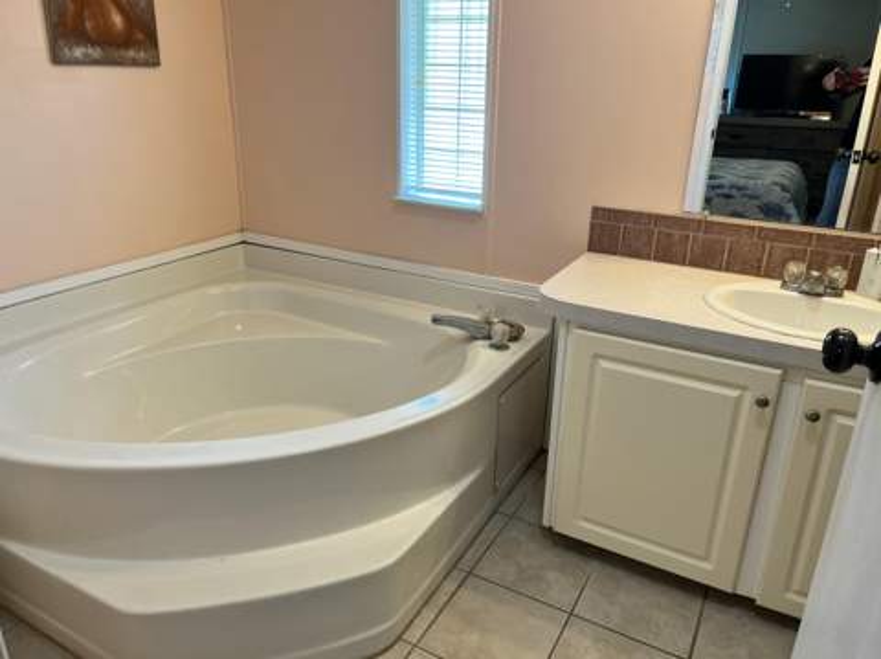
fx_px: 661
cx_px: 440
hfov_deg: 67.4
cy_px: 330
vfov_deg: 53.0
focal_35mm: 26
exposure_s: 1/120
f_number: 1.6
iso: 125
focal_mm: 5.1
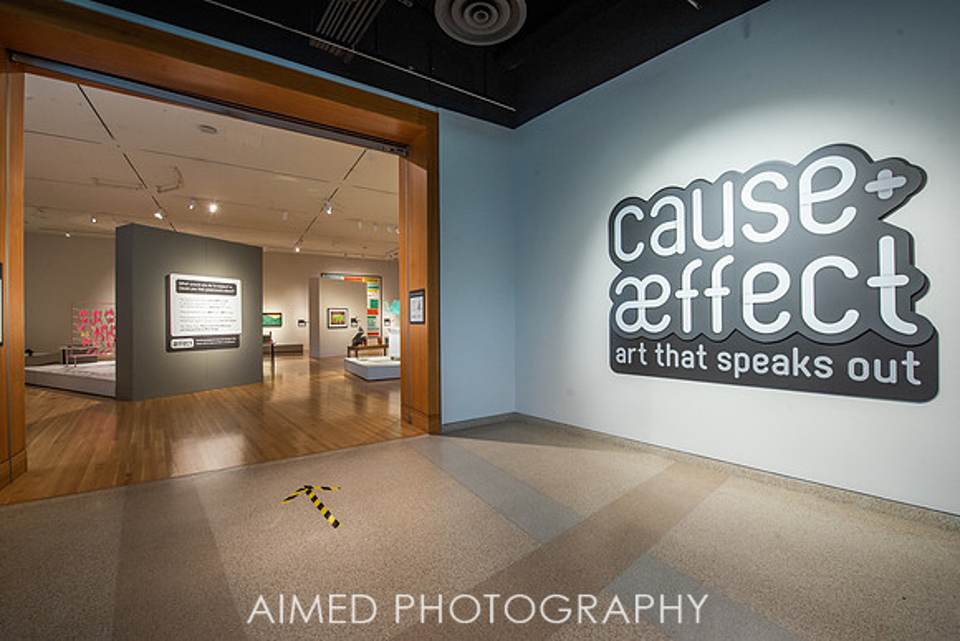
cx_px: 480
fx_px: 373
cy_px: 320
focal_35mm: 14
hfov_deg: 104.2
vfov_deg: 81.2
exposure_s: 1/15
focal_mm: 14
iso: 1000
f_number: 10
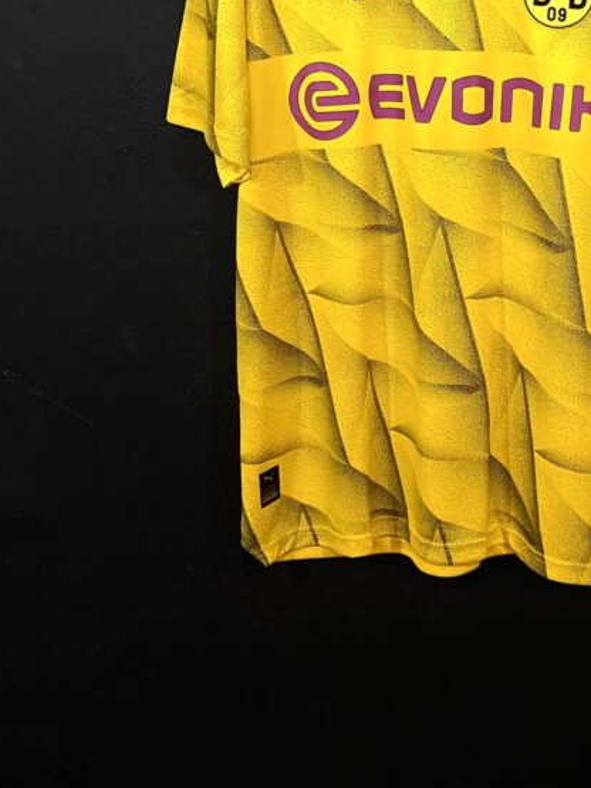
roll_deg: +0.2
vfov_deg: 38.0
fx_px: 1093
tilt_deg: -8.7
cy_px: 145
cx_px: 467
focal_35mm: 48
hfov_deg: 29.6
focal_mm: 4.25
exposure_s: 1/60
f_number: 1.8
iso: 100
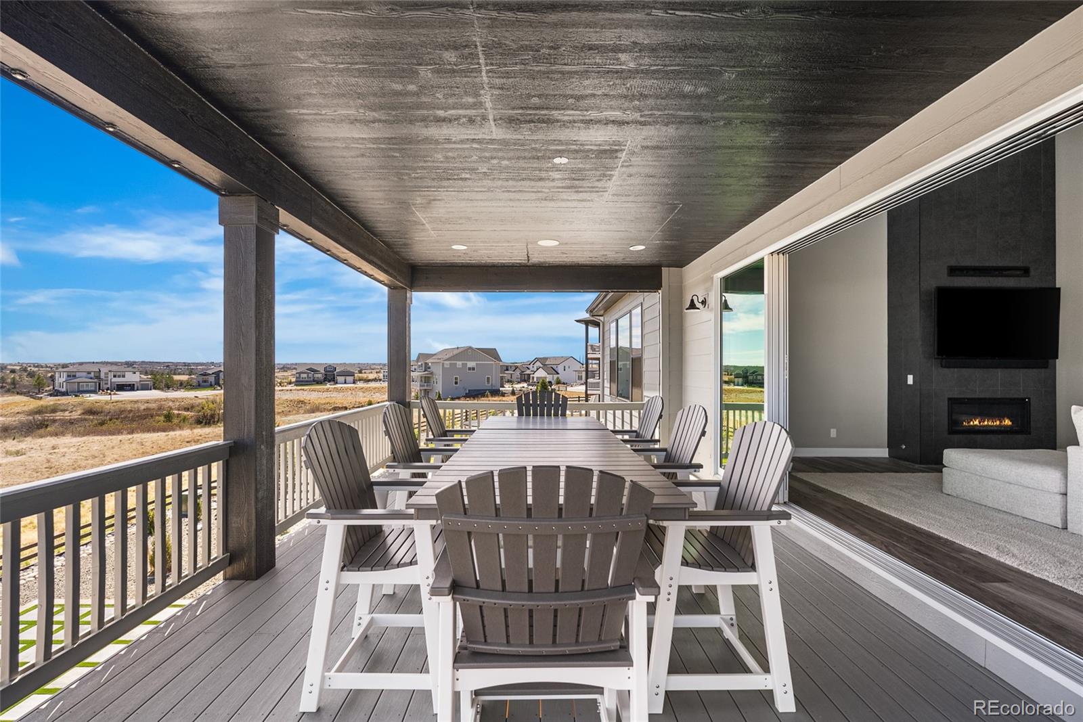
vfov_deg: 73.8
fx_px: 481
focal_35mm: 16
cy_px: 361
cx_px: 542
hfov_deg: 96.7
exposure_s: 1/50
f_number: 8
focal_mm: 16
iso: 200
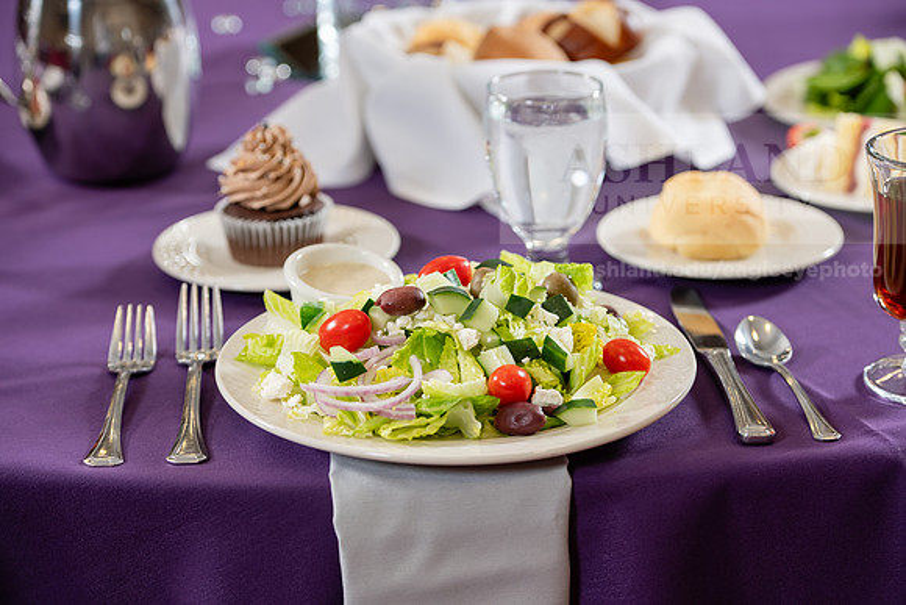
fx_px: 2517
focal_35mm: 100
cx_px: 453
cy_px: 302
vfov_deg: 13.7
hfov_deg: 20.4
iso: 400
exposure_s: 1/160
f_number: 4
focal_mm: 100
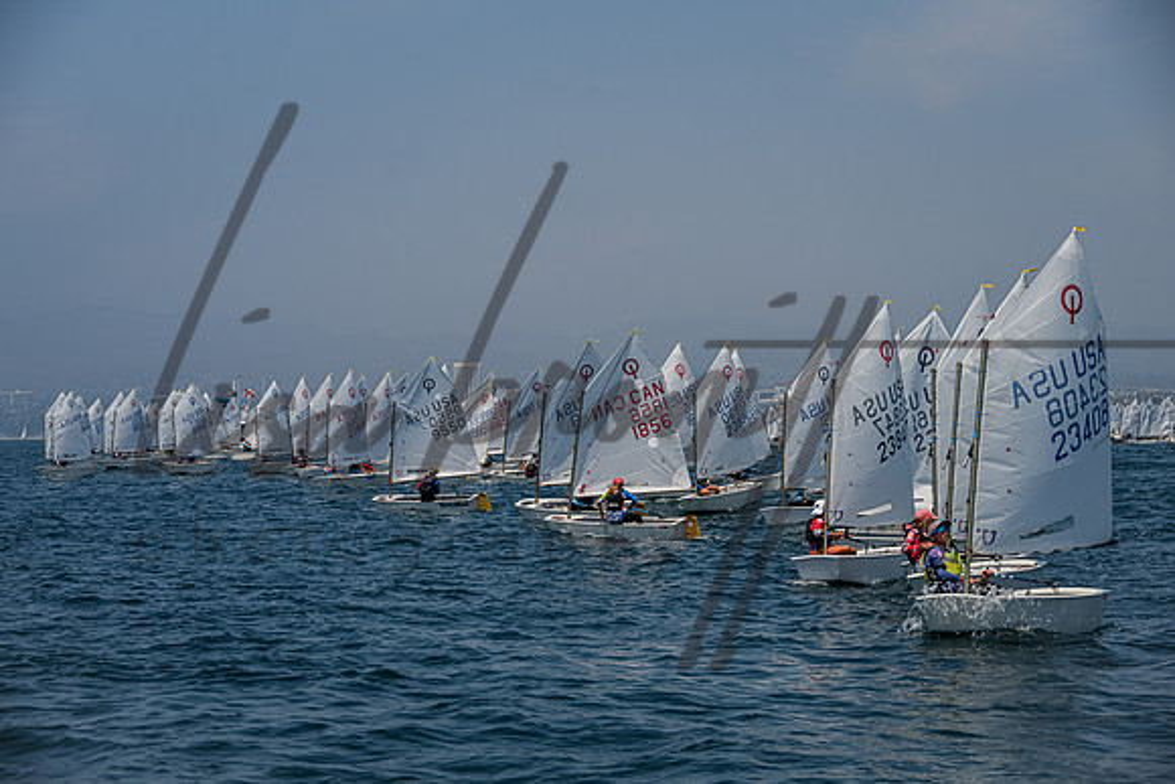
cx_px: 581
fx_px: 2962
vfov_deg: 15.1
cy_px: 392
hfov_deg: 22.4
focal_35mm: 91
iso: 320
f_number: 6.3
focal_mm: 89
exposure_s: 1/3200
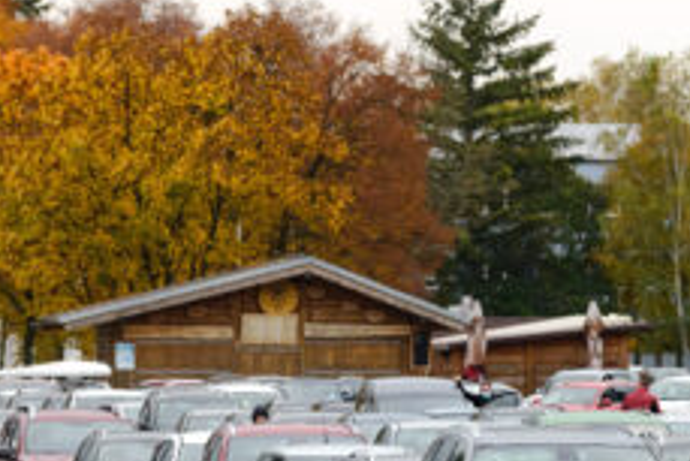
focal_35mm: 455
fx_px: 8726
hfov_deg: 4.5
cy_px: 631
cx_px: 678
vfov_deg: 3.0
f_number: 4.5
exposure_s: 1/800
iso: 1250
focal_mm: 150
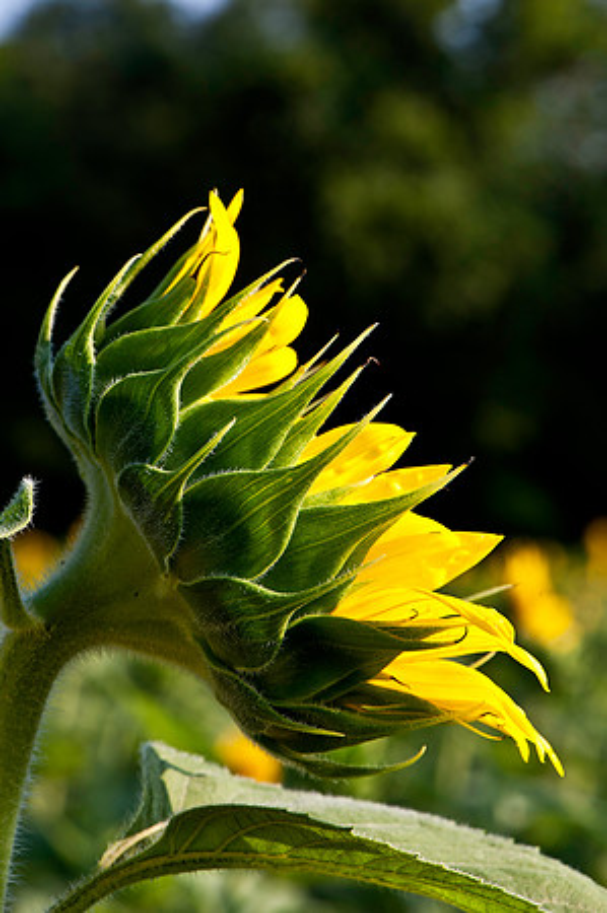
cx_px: 304
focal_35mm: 105
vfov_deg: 19.5
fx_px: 2662
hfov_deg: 13.0
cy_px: 456
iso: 200
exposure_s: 1/100
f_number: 16
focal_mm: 105
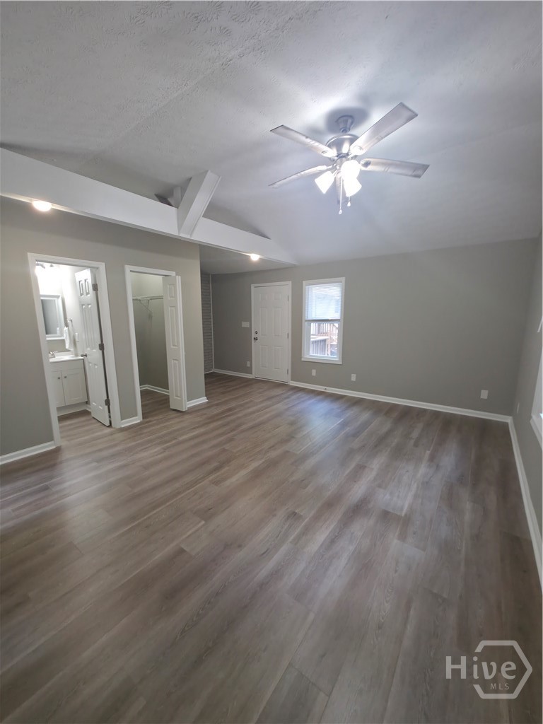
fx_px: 272
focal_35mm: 13
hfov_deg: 89.9
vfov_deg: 106.2
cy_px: 362
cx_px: 272
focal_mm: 2.2
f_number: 1.9
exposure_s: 1/40
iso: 100
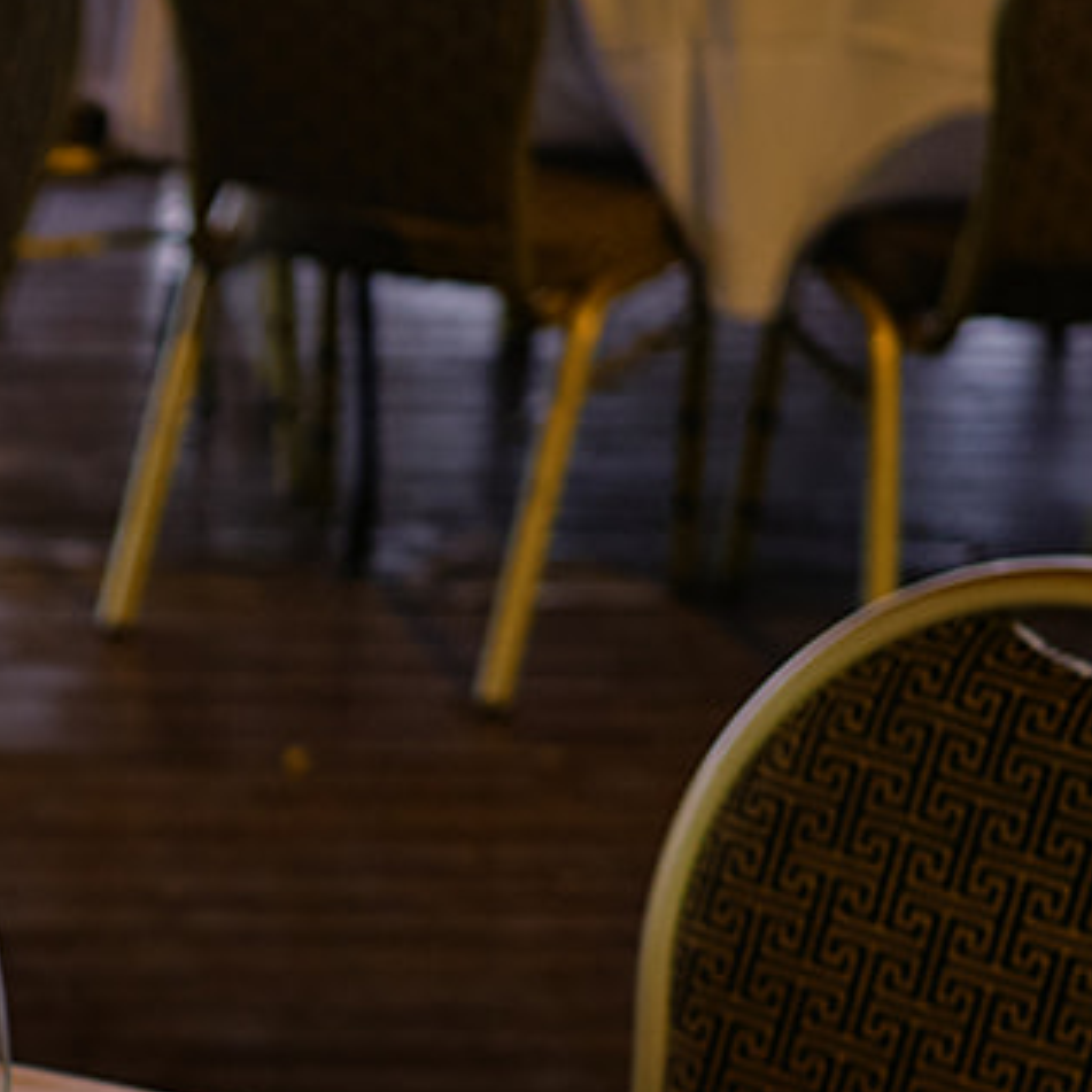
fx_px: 5354
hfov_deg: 11.1
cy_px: 1498
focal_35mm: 150
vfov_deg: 11.3
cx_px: -680
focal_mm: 23
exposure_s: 1/105
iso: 125
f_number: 1.8
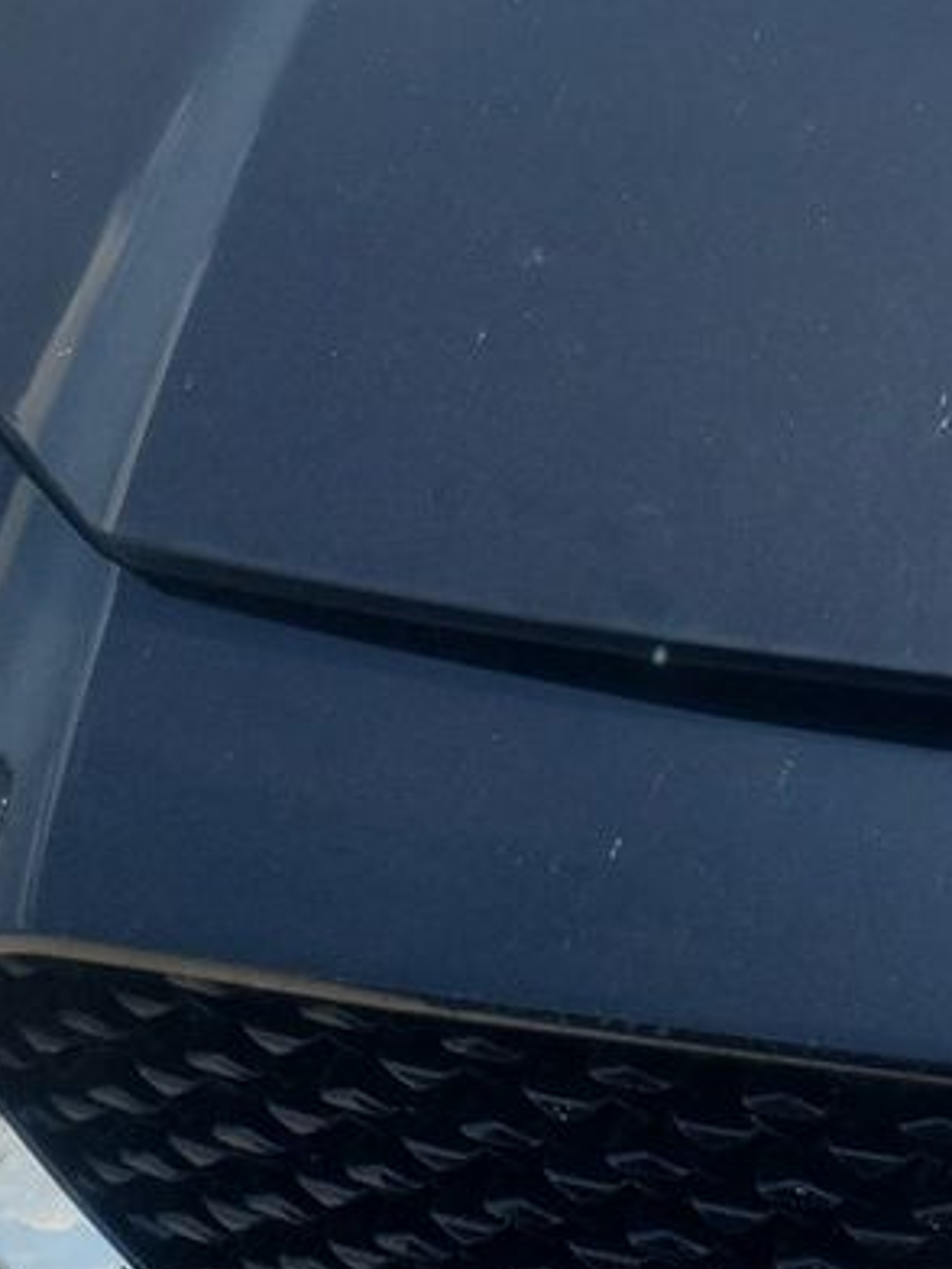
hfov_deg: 13.5
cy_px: 23
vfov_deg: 19.5
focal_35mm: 98
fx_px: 3594
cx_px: 1736
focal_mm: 6.7
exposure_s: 1/634
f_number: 1.8
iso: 50
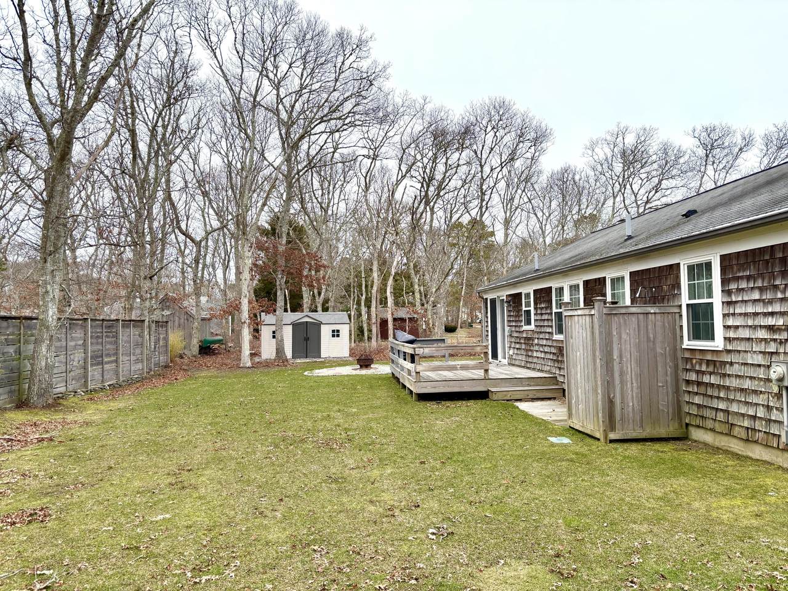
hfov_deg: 67.3
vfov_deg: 53.1
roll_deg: +0.2
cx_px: 394
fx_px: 592
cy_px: 296
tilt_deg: +1.6
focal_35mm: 26
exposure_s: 1/1876
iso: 50
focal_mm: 5.96
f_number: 1.6
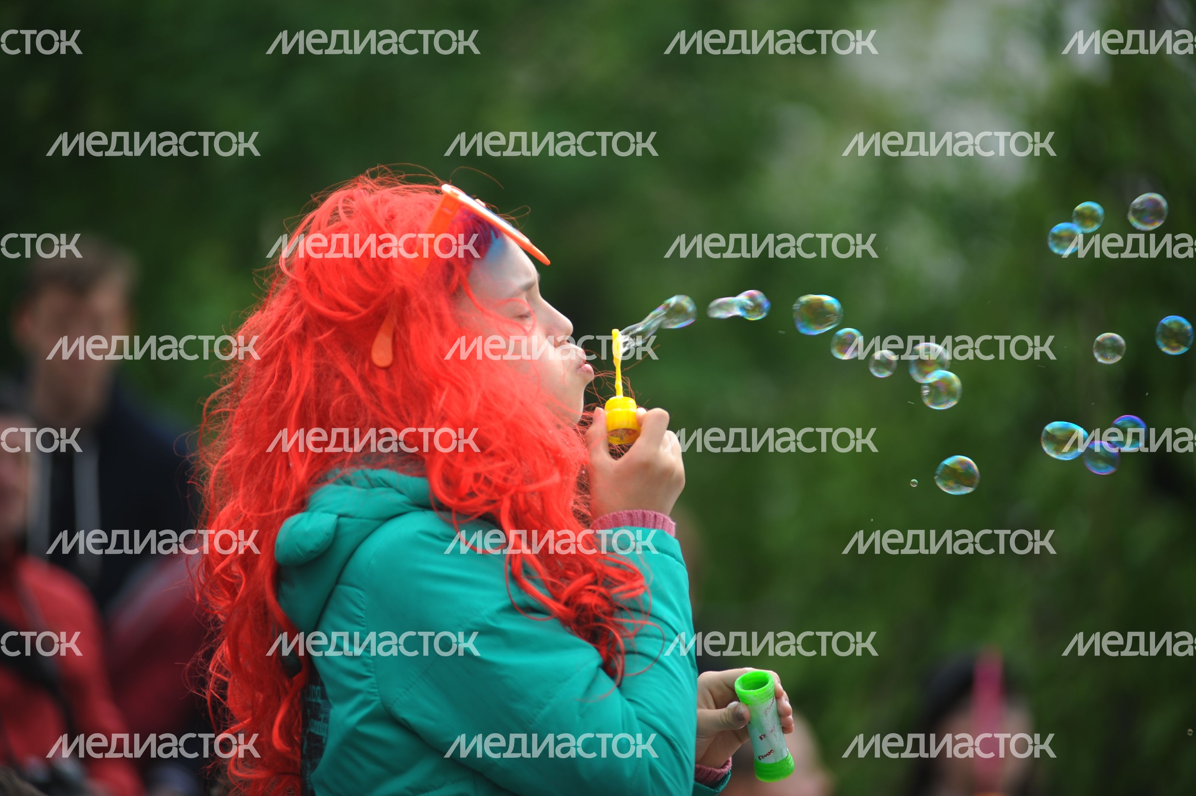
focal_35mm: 200
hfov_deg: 10.3
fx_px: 6640
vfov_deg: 6.9
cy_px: 398
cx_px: 598
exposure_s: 1/500
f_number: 2.8
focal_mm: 200
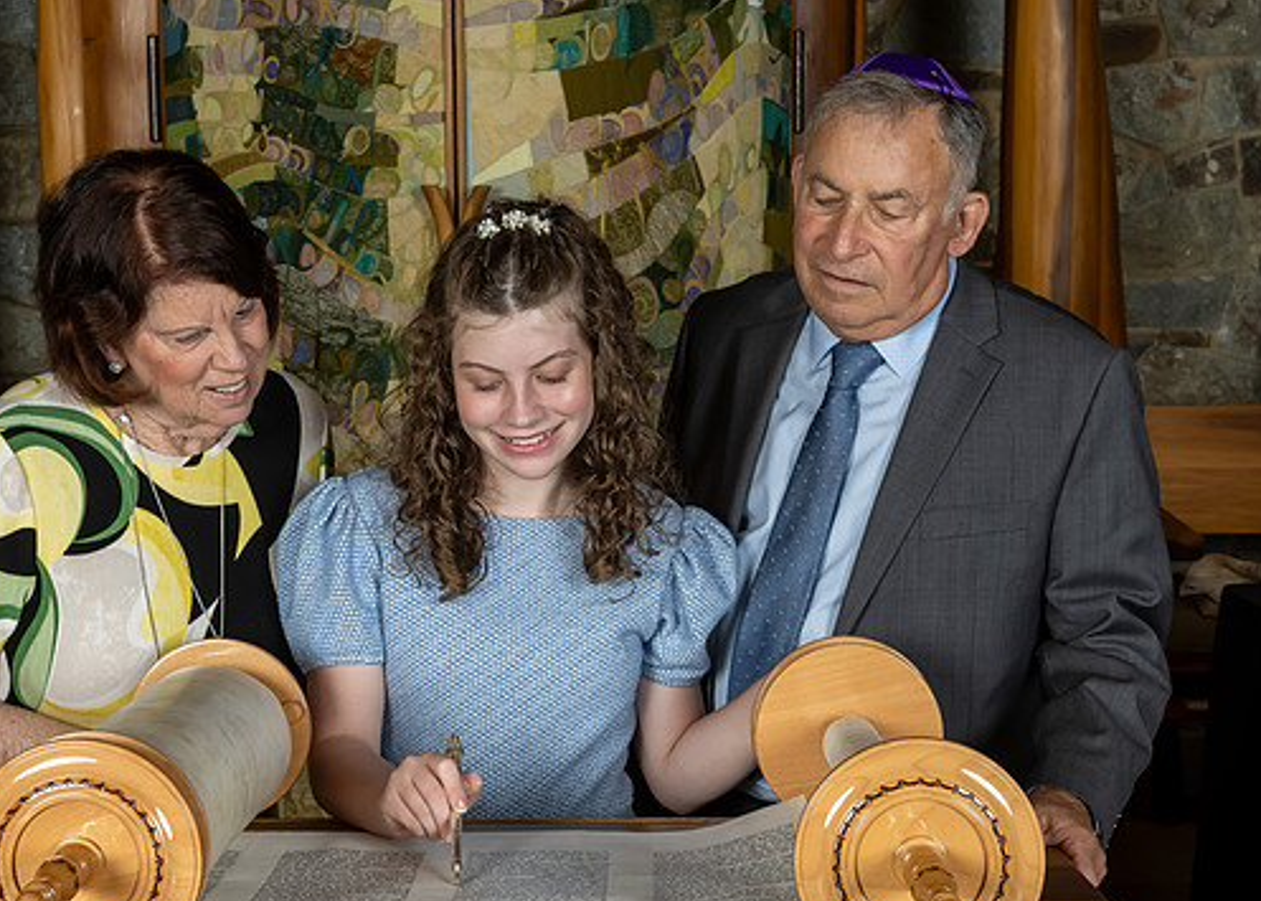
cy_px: 472
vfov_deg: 22.6
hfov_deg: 31.2
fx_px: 2256
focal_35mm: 63
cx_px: 548
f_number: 8
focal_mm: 32
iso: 640
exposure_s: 1/200
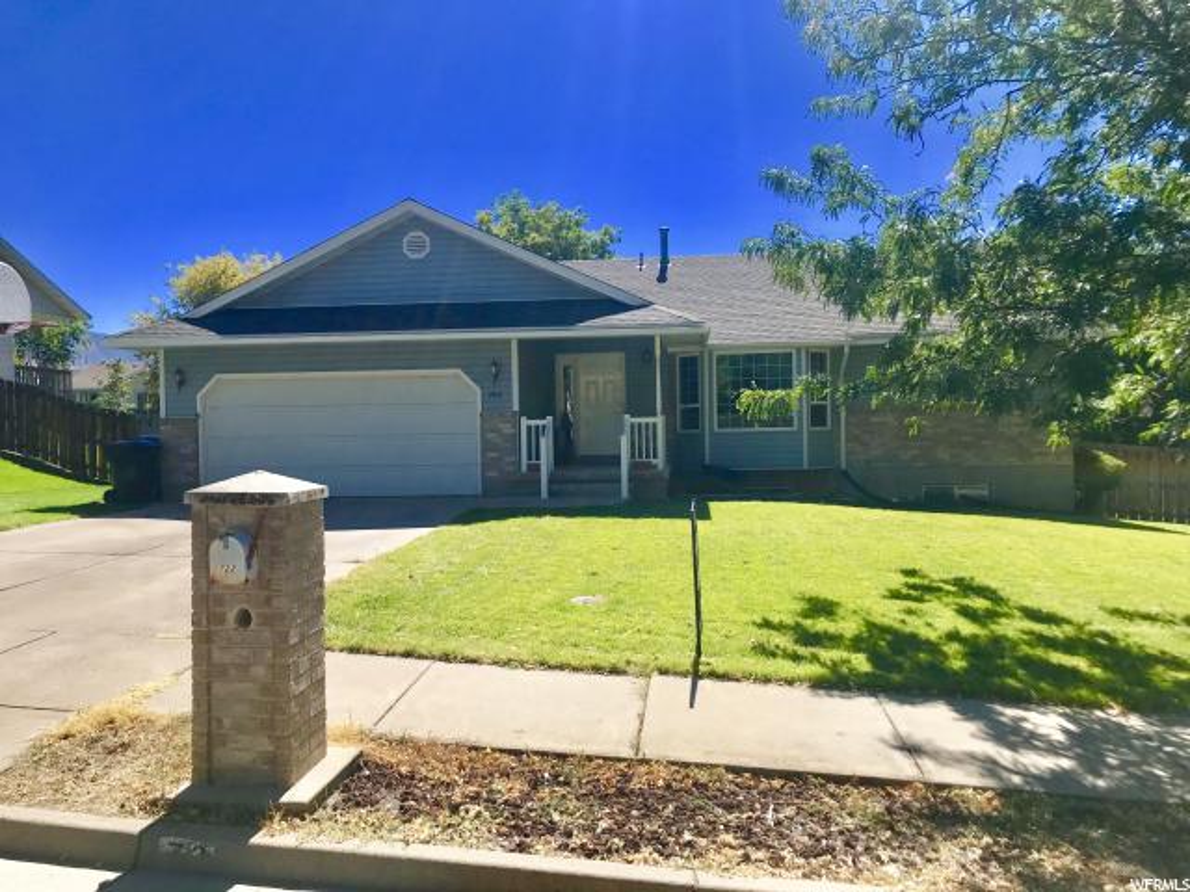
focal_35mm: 28
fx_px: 963
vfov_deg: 49.7
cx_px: 595
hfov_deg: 63.4
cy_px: 446
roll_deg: +0.2
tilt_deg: -0.7
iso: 20
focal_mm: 3.99
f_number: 1.8
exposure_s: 1/2336
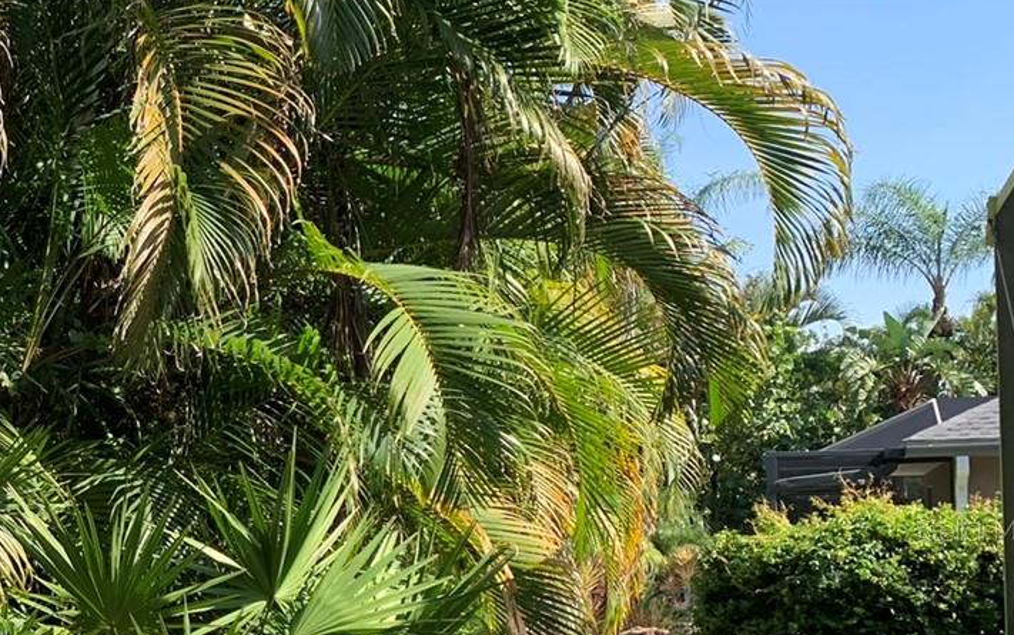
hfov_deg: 29.8
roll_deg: +0.4
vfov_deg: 20.7
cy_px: 529
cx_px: -91
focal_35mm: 62
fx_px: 1714
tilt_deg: +2.5
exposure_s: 1/444
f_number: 1.8
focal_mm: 4.25
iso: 25
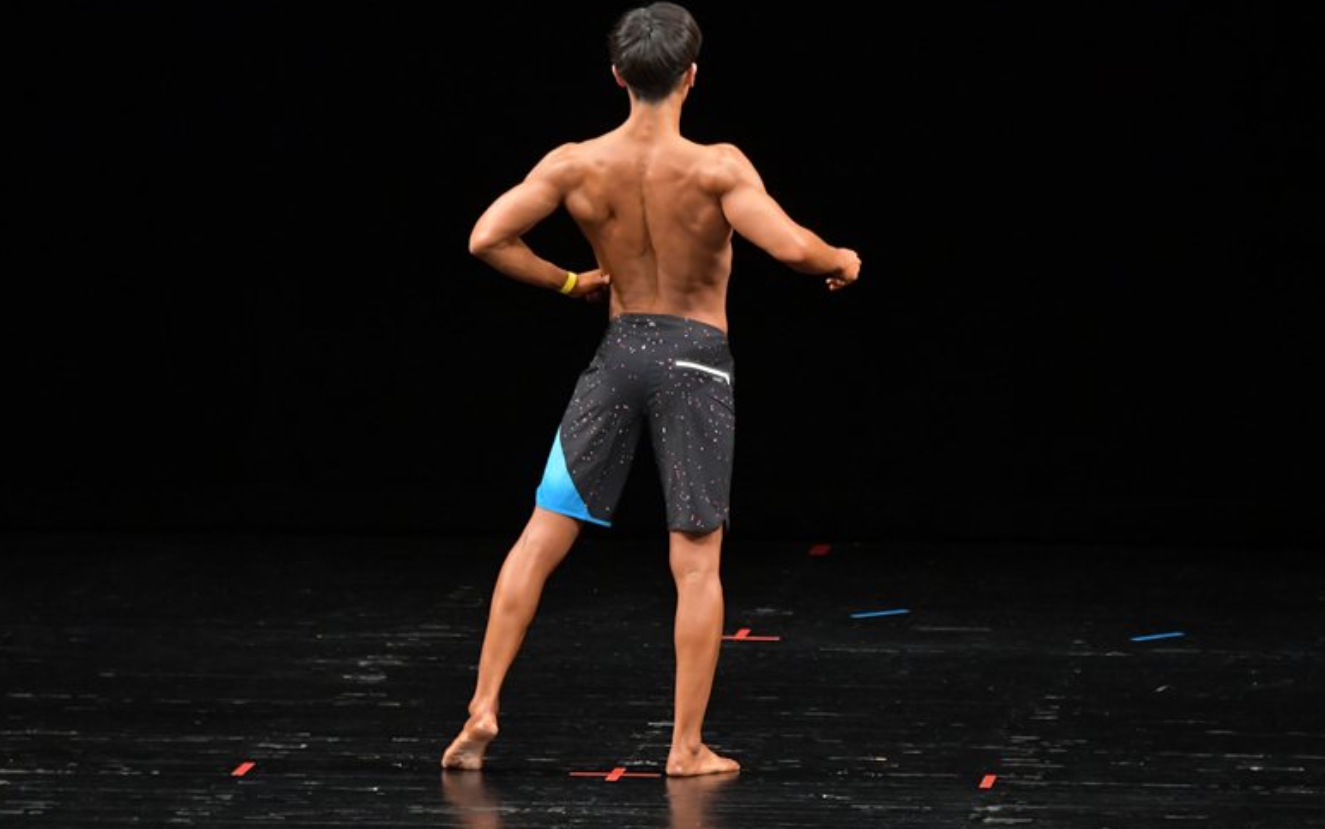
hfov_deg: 7.6
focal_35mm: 276
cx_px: 662
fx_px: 9969
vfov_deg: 4.8
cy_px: 427
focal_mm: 180
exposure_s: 1/400
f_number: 5.6
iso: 3200
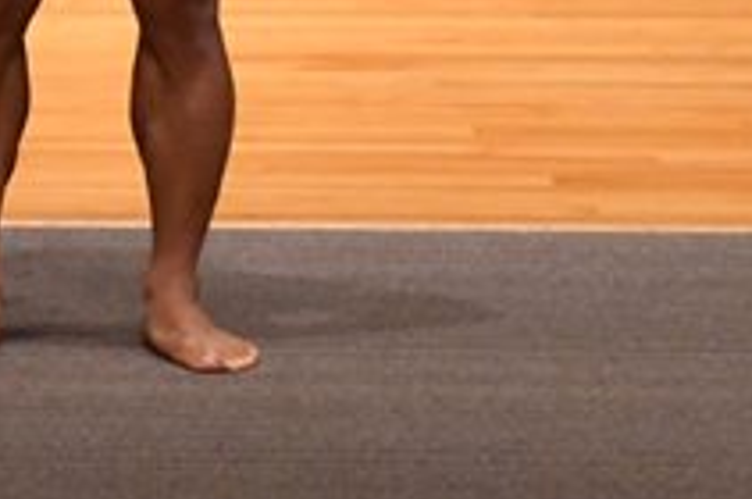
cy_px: -406
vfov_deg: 1.7
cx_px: -458
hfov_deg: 2.6
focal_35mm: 797
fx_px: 16623
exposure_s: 1/400
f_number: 5.6
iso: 4000
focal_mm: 145
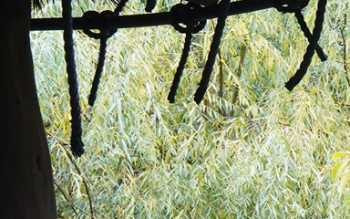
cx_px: 736
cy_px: 361
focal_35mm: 186
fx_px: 1774
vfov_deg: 6.9
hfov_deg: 10.3
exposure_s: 1/100
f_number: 9
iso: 1600
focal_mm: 35
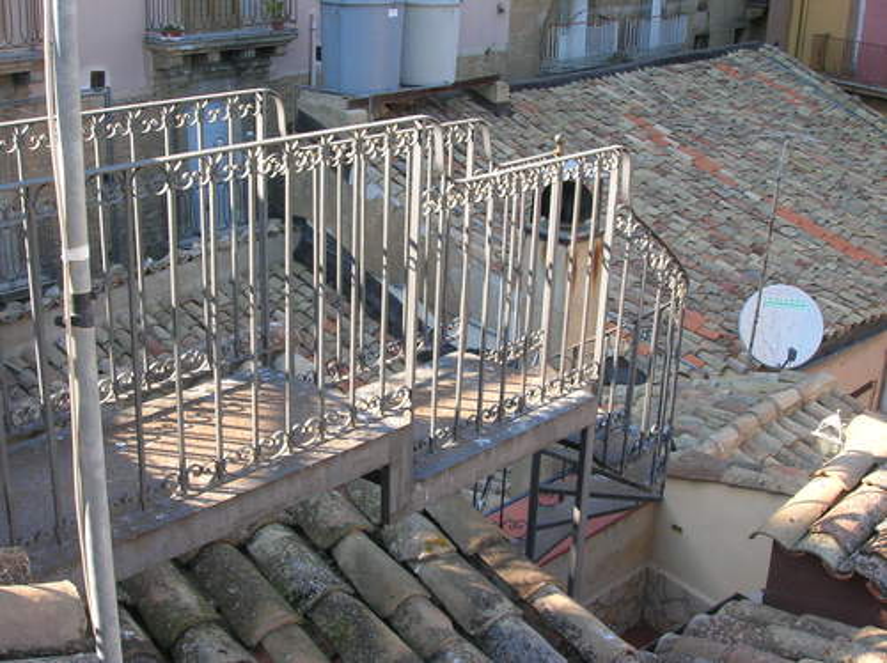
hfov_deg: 44.8
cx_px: 444
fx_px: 1075
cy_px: 332
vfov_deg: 34.3
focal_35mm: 42
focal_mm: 7
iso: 50
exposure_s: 1/53.7
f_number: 5.2
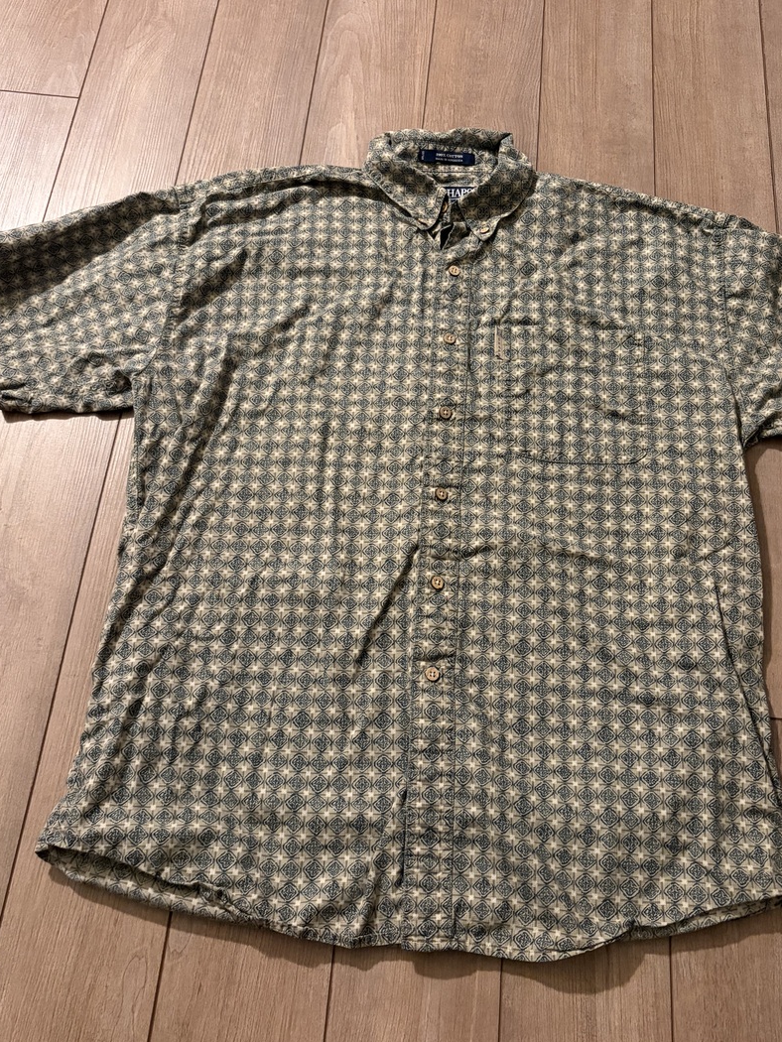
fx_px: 994
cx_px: 421
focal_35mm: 33
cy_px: 454
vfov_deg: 55.2
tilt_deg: -64.9
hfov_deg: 42.9
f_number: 1.6
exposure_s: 1/40
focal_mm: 5.96
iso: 500
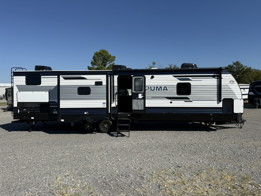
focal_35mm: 24
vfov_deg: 56.8
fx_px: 181
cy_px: 98
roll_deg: -0.4
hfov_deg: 71.6
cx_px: 130
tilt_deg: -1.9
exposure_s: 1/7353
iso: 80
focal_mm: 6.76
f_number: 1.78
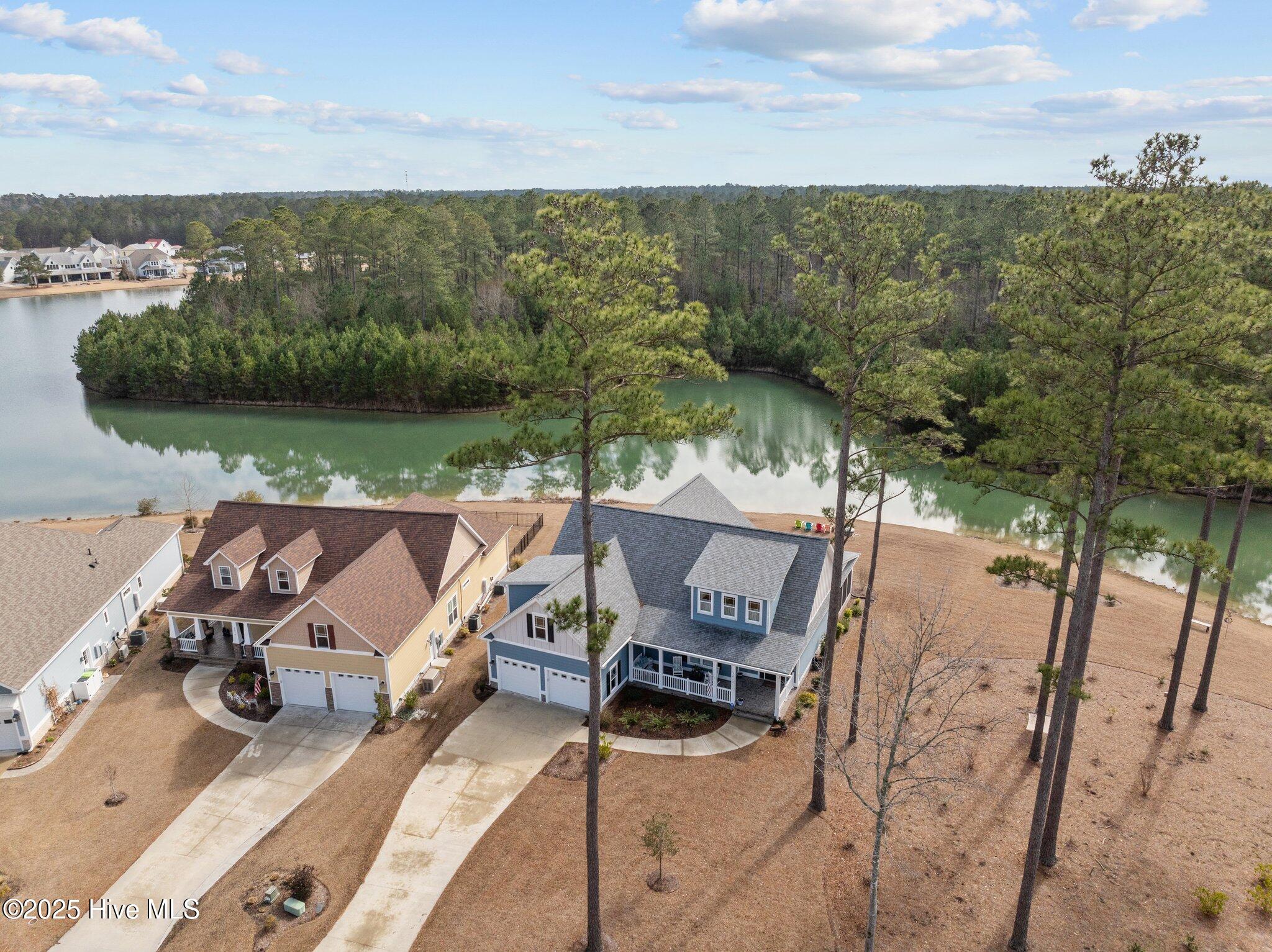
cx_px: 636
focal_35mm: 24
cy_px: 476
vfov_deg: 56.8
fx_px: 881
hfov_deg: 71.6
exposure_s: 1/3200
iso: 230
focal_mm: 12.29
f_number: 2.8
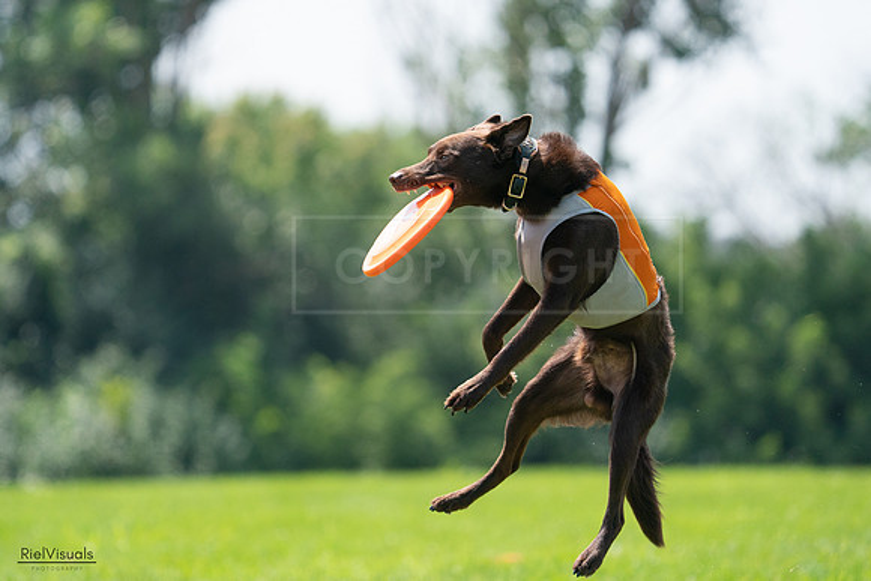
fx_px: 8859
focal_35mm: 366
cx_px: 422
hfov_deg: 5.6
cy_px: 284
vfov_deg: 3.8
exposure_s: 1/4000
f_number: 6.3
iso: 2000
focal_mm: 353
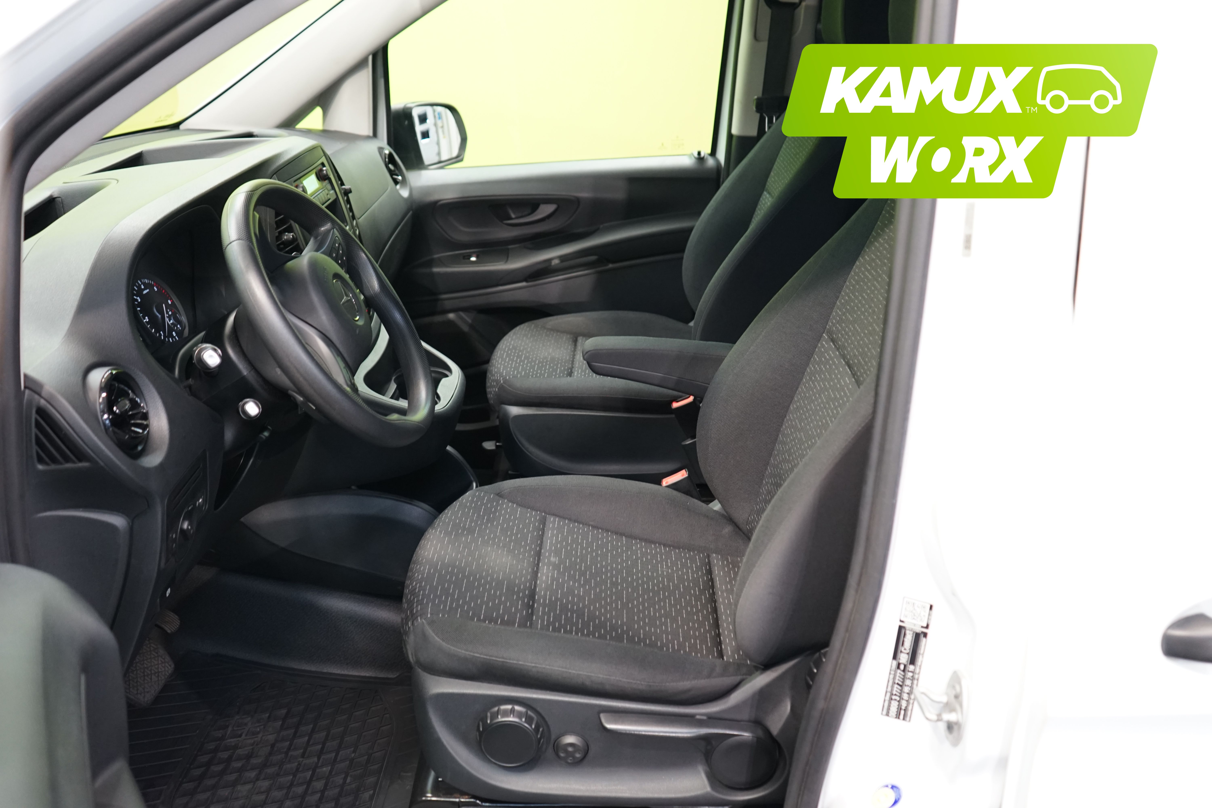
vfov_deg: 42.3
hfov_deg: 60.3
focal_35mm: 31
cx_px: 606
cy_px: 404
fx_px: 1044
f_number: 4
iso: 1250
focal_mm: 31
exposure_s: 1/30
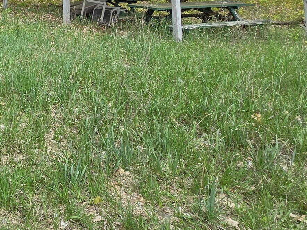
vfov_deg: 28.8
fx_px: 390
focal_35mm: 44
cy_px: -41
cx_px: -112
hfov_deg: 31.0
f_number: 2.2
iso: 50
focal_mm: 2.2
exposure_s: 1/604
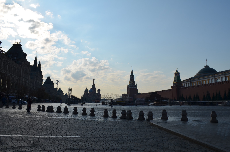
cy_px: 76
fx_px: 172
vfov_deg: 47.7
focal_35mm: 27
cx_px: 115
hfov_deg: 67.5
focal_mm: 18
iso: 100
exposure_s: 1/400
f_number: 10
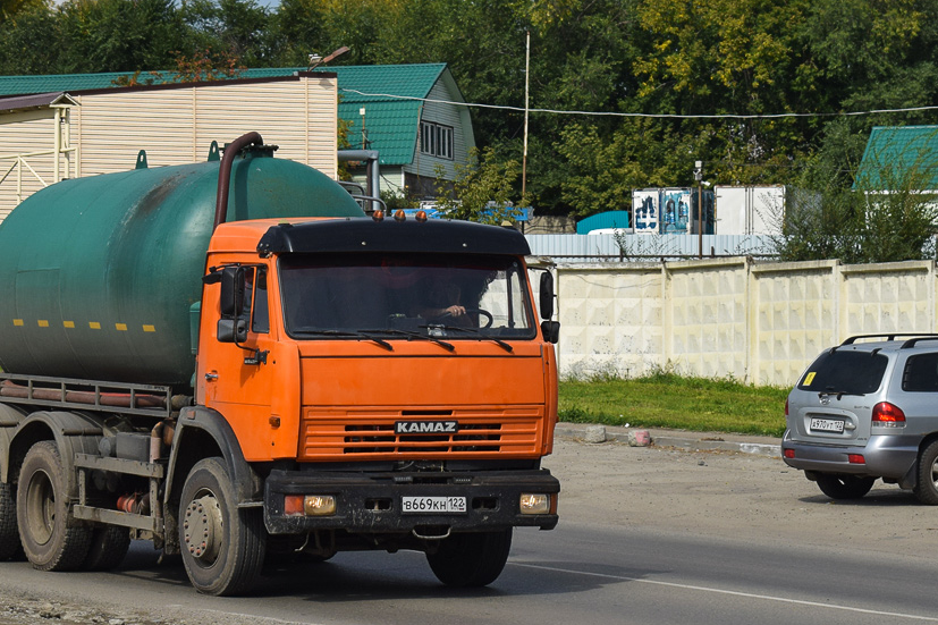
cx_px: 309
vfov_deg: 11.4
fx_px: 3119
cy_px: 273
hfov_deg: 17.1
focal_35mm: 120
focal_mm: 55
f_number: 7.1
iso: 200
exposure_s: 1/1250
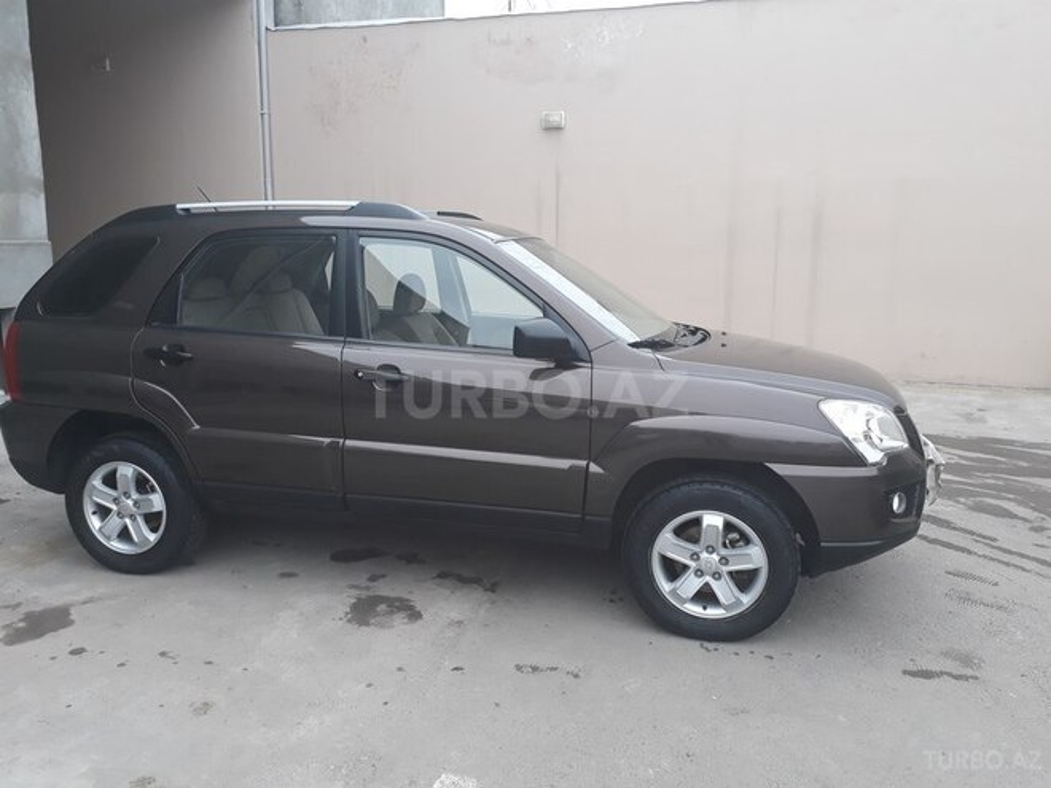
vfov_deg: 51.4
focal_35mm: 27
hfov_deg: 65.3
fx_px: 820
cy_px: 394
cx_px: 526
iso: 64
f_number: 1.9
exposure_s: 1/100
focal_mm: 3.6
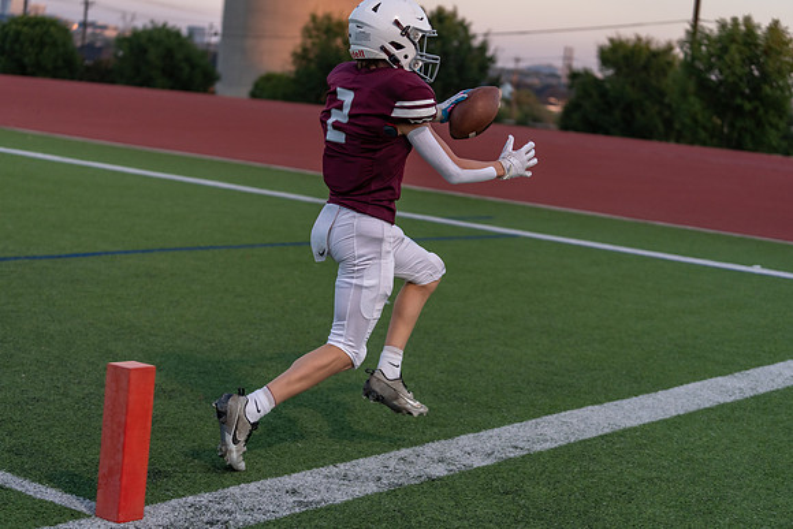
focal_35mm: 70
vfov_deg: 19.5
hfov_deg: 28.8
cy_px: 264
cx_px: 396
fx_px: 1542
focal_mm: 70
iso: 640
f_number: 2.8
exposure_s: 1/1250
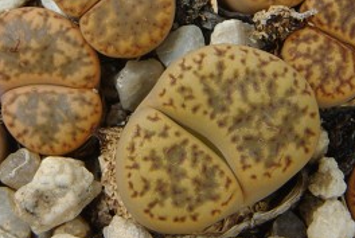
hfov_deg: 10.3
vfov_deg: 6.9
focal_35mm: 199
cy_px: 29
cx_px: 141
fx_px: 1966
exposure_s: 1/1.43
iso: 100
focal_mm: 70
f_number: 38
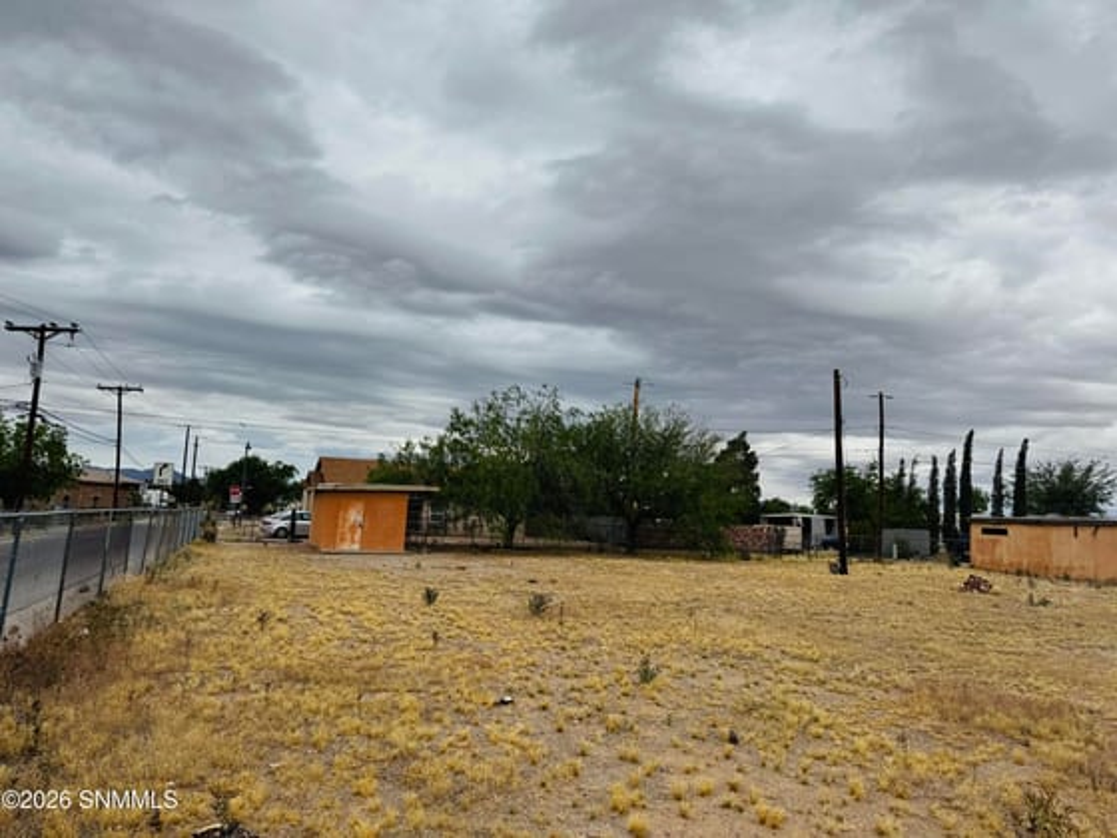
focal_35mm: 24
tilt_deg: +6.3
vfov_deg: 56.8
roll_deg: -3.7
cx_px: 558
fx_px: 774
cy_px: 419
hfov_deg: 71.6
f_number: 1.78
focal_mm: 6.76
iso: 80
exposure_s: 1/10417
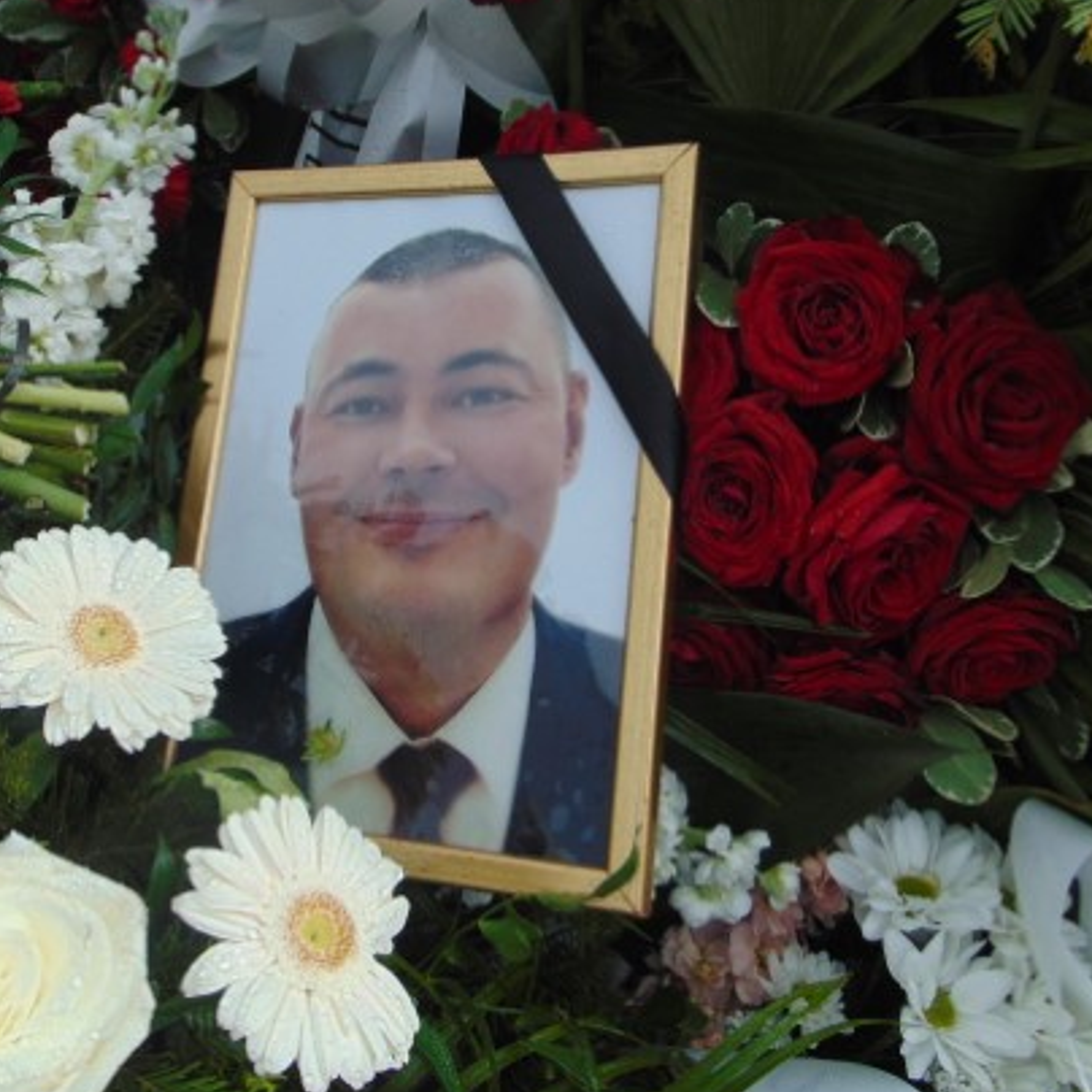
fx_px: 1249
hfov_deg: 47.1
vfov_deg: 47.1
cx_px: 473
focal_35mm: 35
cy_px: 478
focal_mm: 4.5
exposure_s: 1/200
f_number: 7.7
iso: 80
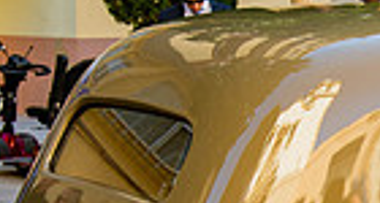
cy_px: 246
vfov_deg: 7.1
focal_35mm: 164
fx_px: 1634
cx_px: 509
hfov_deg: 12.8
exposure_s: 1/100
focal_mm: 36
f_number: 5
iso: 100
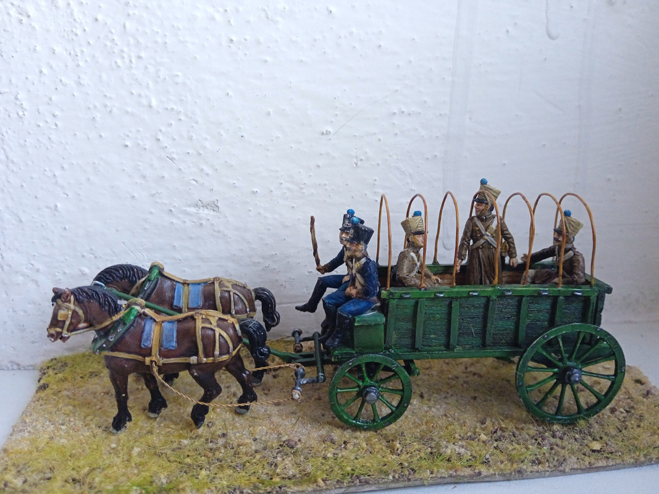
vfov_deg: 49.7
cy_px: 247
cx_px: 330
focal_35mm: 28
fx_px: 533
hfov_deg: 63.4
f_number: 2.2
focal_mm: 3.43
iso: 383
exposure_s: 1/25
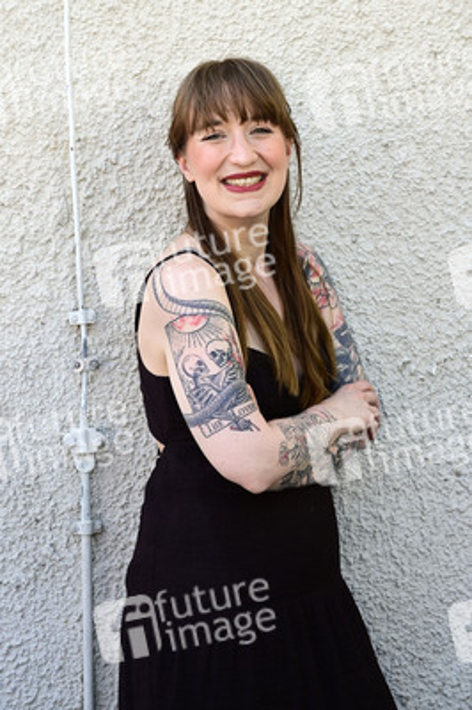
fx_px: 1359
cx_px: 236
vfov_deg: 29.3
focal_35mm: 69
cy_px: 355
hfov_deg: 19.7
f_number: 8
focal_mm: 69
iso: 500
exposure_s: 1/200
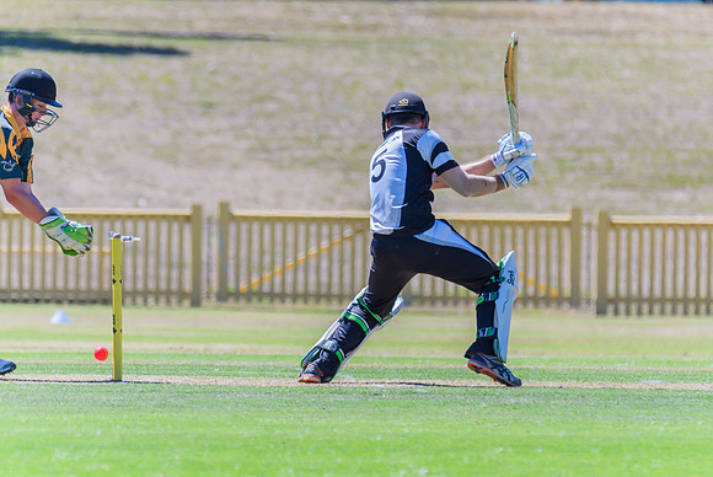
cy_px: 221
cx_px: 384
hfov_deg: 2.8
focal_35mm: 727
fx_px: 14407
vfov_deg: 1.9
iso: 400
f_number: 6
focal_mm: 450
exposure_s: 1/1000
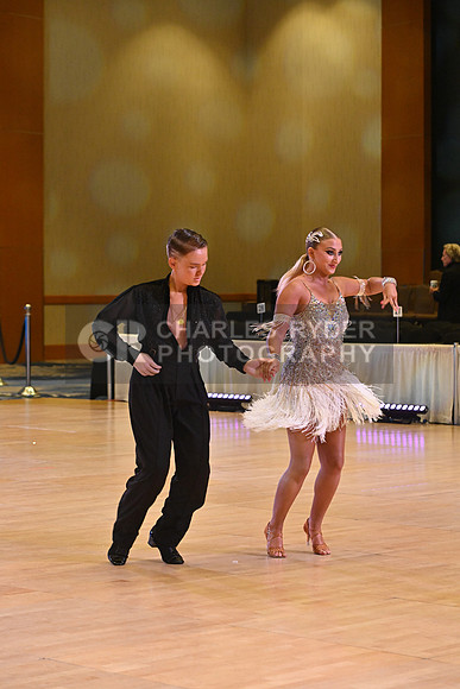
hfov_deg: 13.4
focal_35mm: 102
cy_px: 344
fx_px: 1954
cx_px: 230
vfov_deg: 20.0
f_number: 5.6
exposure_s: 1/400
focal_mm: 102
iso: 4000
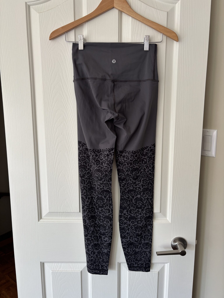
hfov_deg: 53.1
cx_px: 112
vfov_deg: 67.3
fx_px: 224
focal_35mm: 26
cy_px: 149
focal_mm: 5.96
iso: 125
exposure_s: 1/121
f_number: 1.6
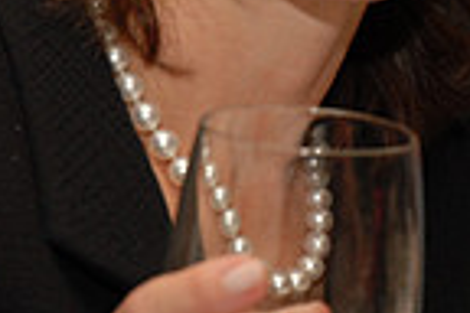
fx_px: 4099
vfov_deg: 4.4
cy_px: -150
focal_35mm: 314
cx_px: 509
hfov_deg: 6.5
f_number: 5
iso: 200
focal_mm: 52
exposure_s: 1/60
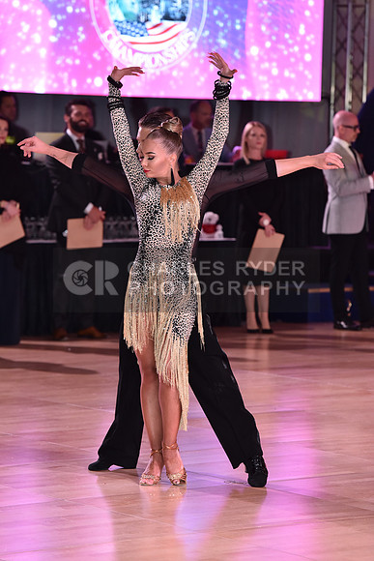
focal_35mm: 160
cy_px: 280
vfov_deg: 12.8
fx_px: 2492
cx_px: 187
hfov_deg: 8.6
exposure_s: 1/250
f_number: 4.5
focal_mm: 160
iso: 1600
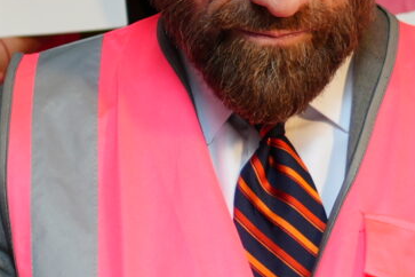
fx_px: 2928
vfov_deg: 5.4
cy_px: 10
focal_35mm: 254
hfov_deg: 7.4
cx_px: -684
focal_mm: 24
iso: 125
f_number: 4
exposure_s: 1/40
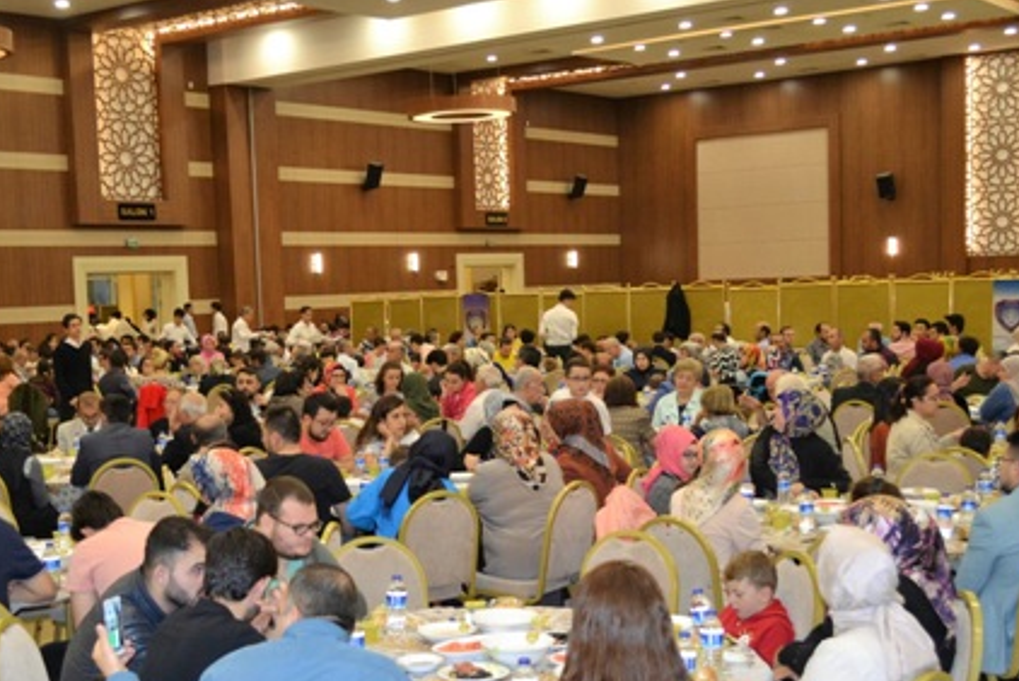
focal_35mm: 50
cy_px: 433
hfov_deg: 39.5
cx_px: 432
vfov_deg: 26.9
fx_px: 1416
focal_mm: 22
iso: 1100
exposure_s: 1/60
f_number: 4
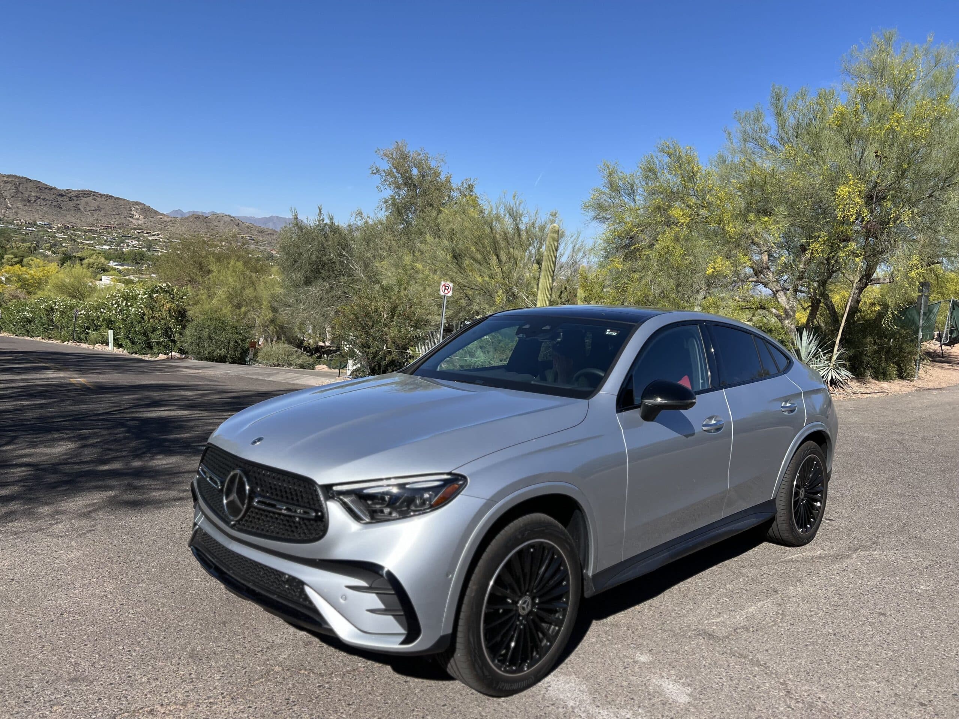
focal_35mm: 26
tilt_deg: -8.2
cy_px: 360
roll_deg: -5.5
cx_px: 480
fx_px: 720
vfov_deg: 53.1
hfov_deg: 67.3
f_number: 1.5
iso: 50
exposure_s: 1/4115
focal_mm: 5.7
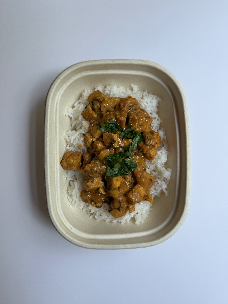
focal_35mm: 24
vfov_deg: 71.6
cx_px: 114
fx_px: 211
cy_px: 152
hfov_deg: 56.8
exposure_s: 1/191
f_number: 1.78
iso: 64
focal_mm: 6.76
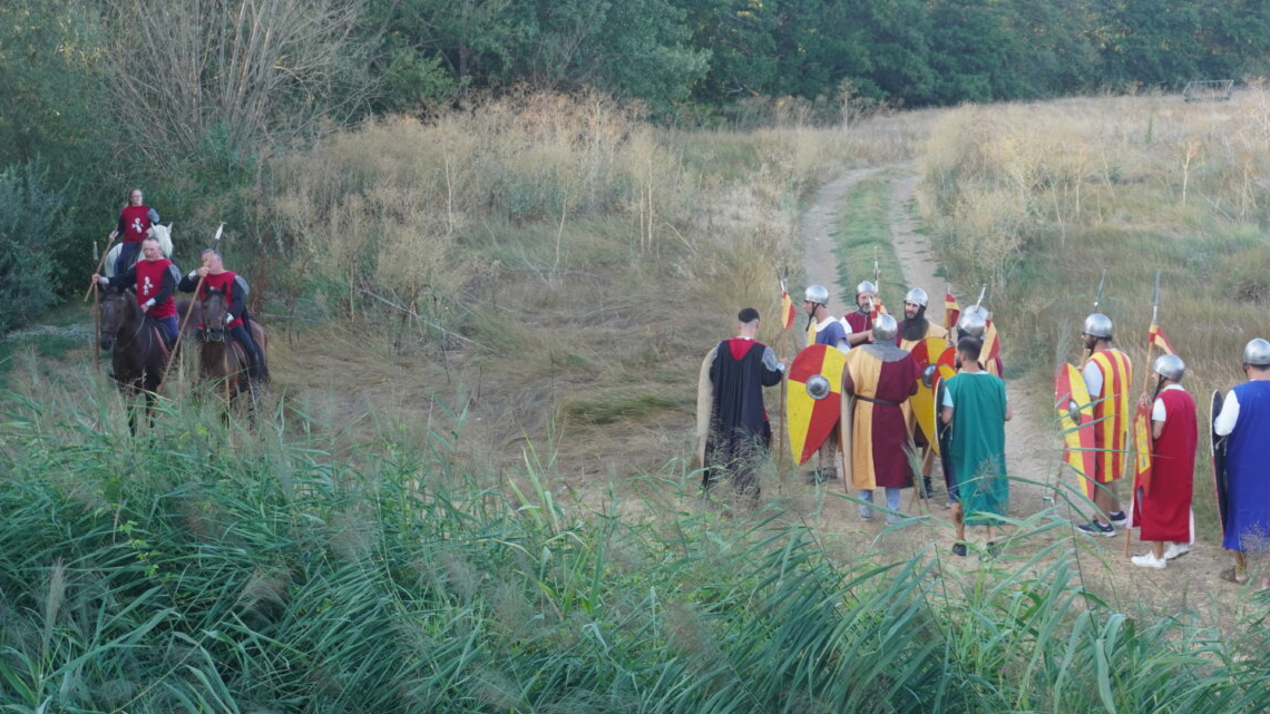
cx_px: 666
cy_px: 350
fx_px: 2020
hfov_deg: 34.9
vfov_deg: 20.0
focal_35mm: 60
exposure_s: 1/160
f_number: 5
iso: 400
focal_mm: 34
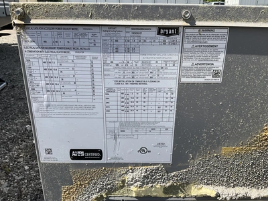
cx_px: 134
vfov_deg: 48.2
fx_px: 225
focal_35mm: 29
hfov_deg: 61.7
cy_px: 100
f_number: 1.8
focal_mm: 3
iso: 25
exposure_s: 1/1377
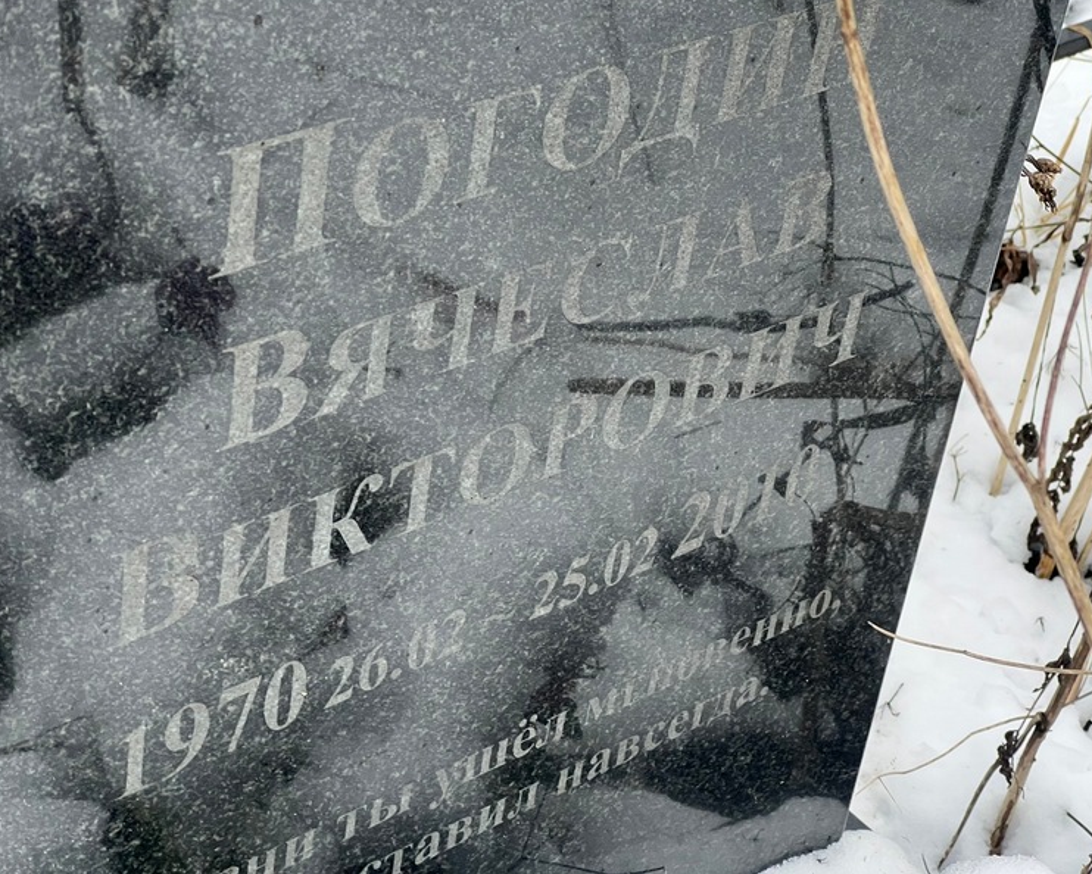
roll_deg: -9.2
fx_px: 2619
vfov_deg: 19.0
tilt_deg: -34.0
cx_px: 559
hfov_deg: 23.6
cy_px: 436
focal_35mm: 81
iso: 160
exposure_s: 1/99
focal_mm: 9
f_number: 2.8
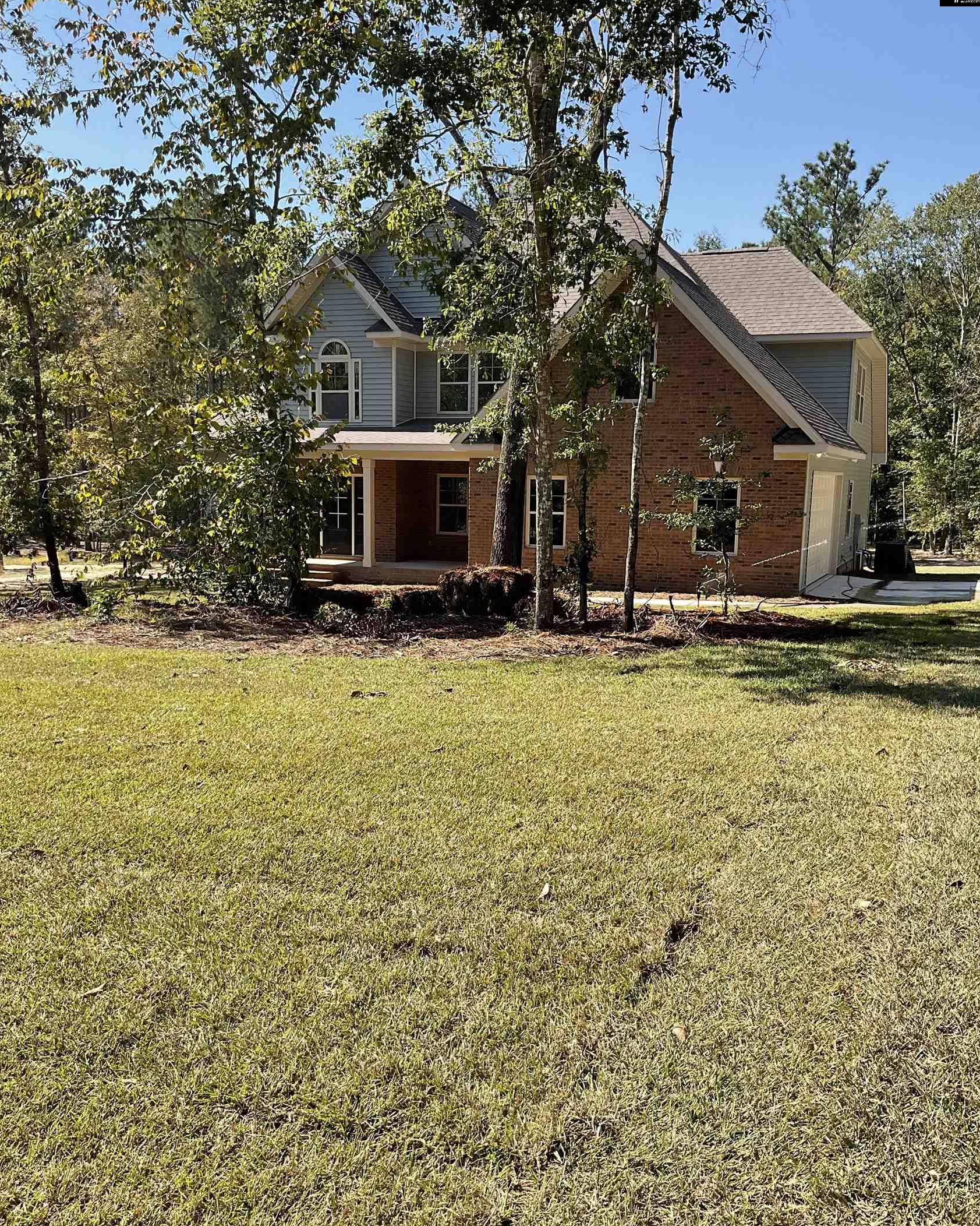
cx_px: 493
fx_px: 1124
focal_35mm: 31
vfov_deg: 57.1
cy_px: 648
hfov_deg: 47.1
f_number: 1.8
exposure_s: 1/944
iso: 16
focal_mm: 3
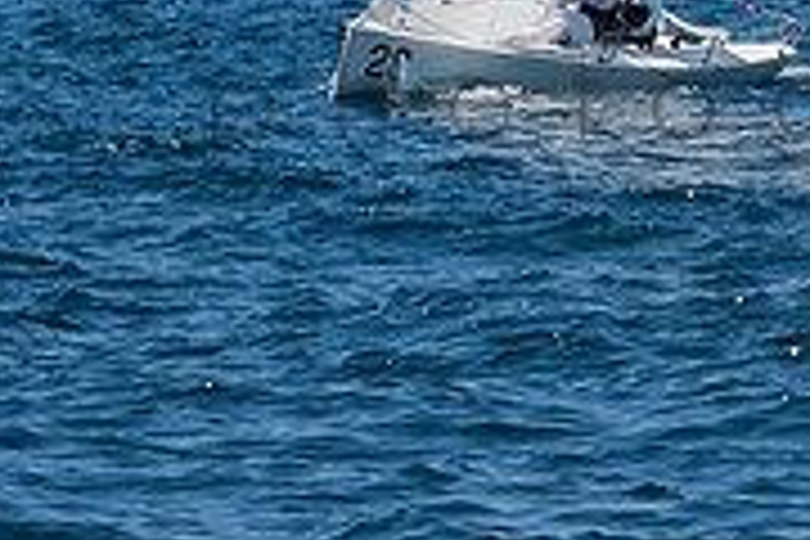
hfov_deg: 3.9
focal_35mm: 531
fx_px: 11947
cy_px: -232
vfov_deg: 2.6
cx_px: 1285
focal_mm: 98
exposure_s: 1/800
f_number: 14
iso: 640
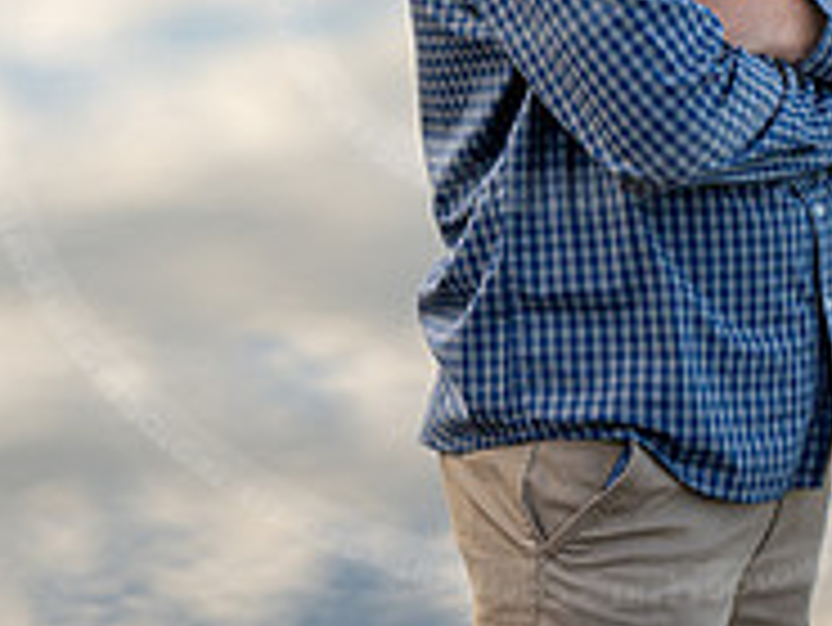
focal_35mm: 199
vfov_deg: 7.4
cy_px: 23
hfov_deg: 9.9
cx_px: 558
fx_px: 4786
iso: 100
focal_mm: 85
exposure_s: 1/1000
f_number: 1.8
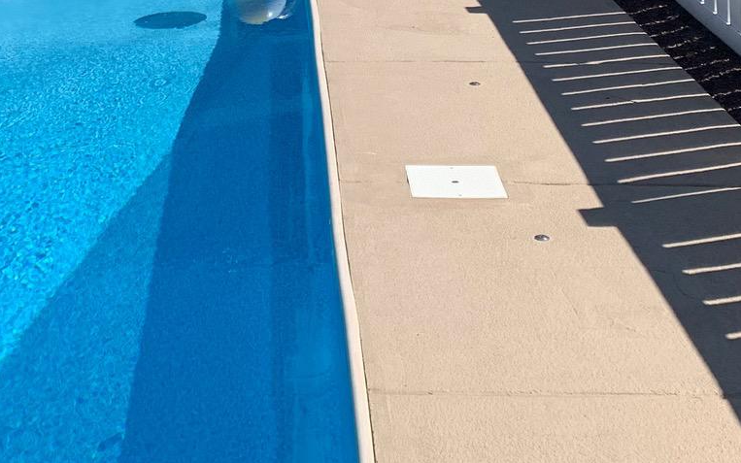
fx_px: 1495
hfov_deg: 27.6
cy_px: -218
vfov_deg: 16.2
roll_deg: +2.8
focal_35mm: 74
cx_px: 215
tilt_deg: -5.9
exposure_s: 1/2364
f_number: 1.8
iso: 25
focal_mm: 4.25
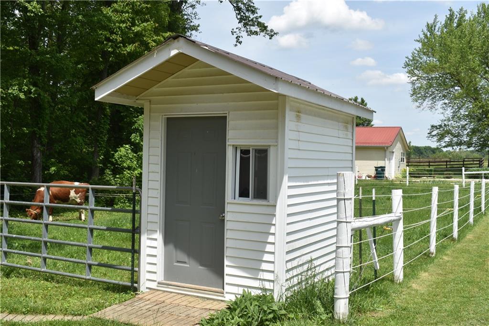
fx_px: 530
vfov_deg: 34.2
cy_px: 163
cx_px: 244
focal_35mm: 39
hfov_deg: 49.6
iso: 100
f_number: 8
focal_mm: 26
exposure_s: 1/250
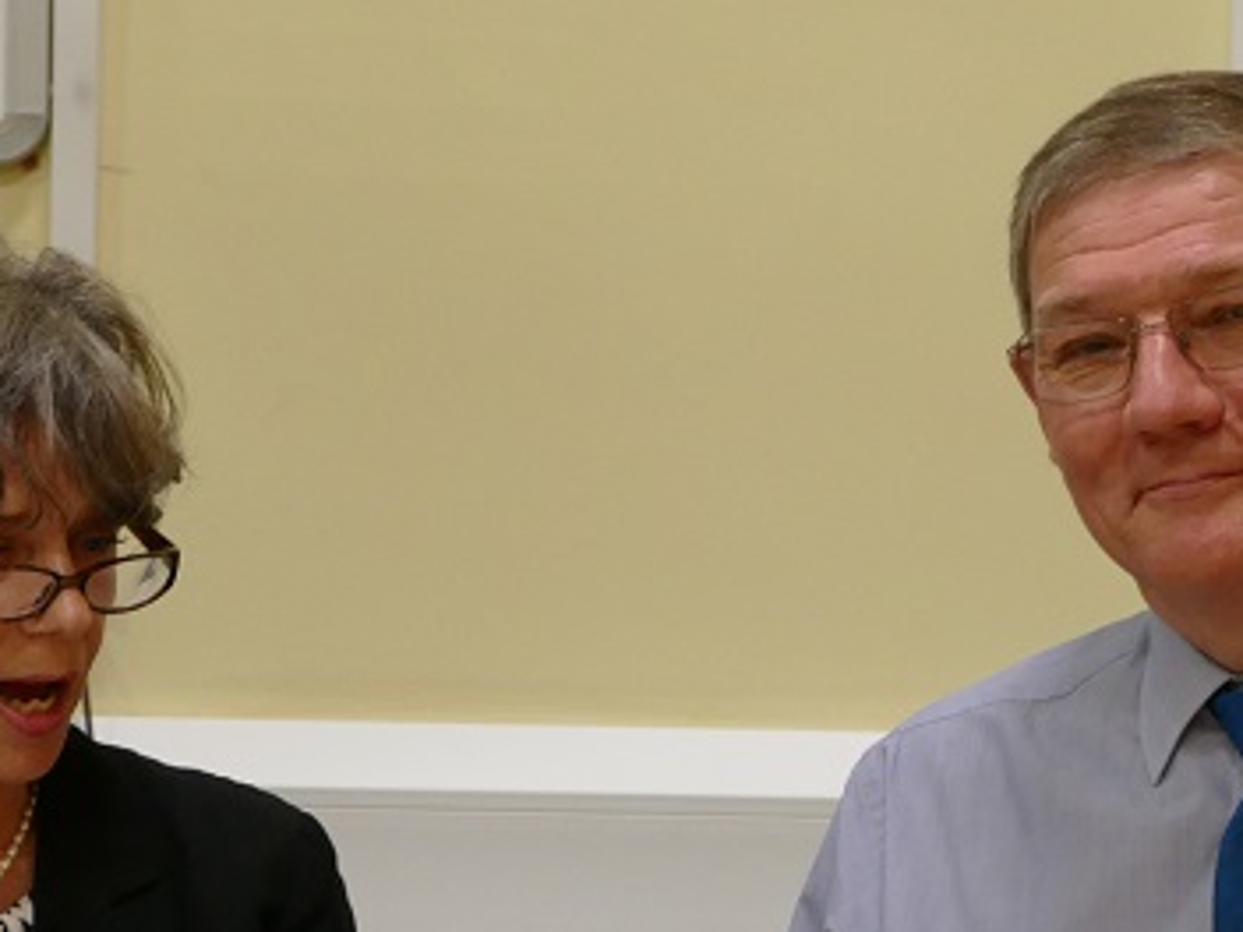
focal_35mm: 472
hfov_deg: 4.2
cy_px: 708
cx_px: 484
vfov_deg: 3.2
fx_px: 16949
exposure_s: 1/100
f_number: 4
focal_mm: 78.73
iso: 1000
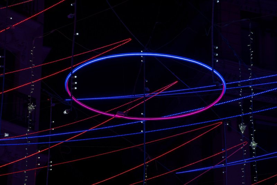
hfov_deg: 13.8
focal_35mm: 149
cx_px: 138
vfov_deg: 9.2
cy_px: 92
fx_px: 1147
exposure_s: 1/160
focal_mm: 149
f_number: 6.3
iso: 100
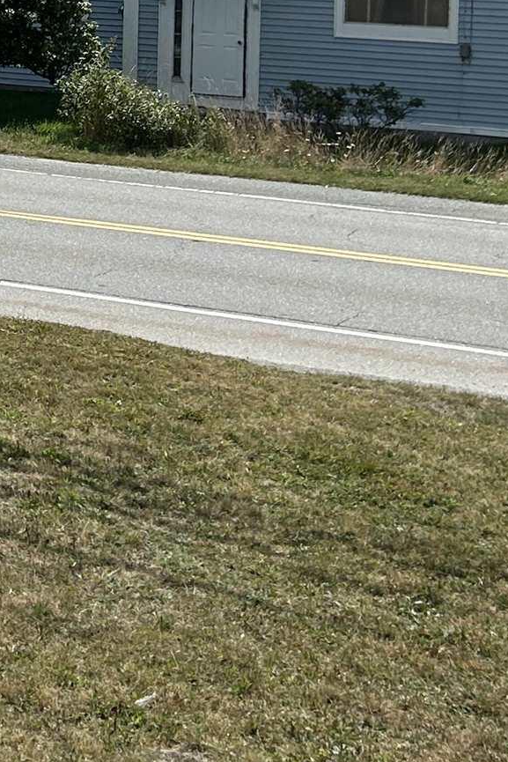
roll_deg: -0.9
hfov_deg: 13.0
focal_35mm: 96
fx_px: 2031
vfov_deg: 20.3
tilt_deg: -0.8
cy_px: -76
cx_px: -382
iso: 50
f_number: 1.5
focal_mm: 5.7
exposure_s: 1/5319
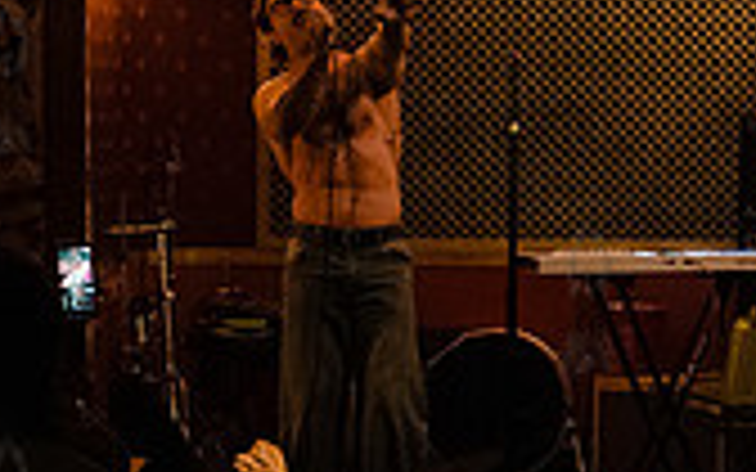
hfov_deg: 16.6
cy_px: 294
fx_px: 2575
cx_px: 585
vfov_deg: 10.5
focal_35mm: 125
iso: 16000
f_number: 3.2
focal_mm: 35
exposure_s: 1/320
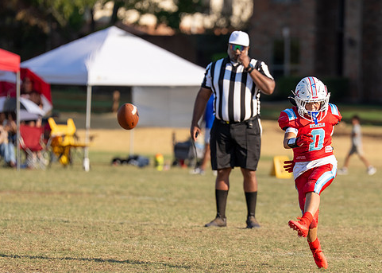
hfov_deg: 4.8
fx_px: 4565
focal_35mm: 421
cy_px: 163
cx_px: 301
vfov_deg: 3.4
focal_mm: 200
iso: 125
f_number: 3.2
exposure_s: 1/1600
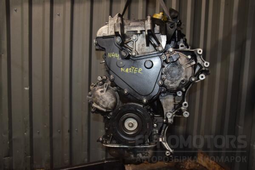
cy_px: 85
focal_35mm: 32
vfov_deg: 41.7
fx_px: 223
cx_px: 128
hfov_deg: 59.5
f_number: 5
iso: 800
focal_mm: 21
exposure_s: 1/60
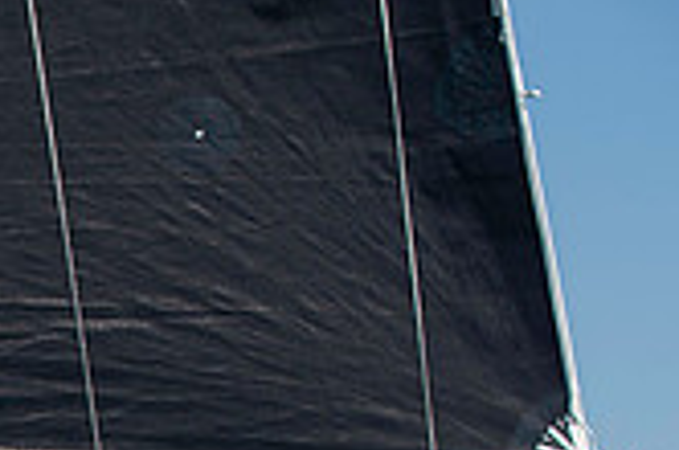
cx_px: -393
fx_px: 6175
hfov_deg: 6.2
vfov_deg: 4.1
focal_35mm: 328
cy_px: 773
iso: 320
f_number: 4.5
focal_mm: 86
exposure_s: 1/2500
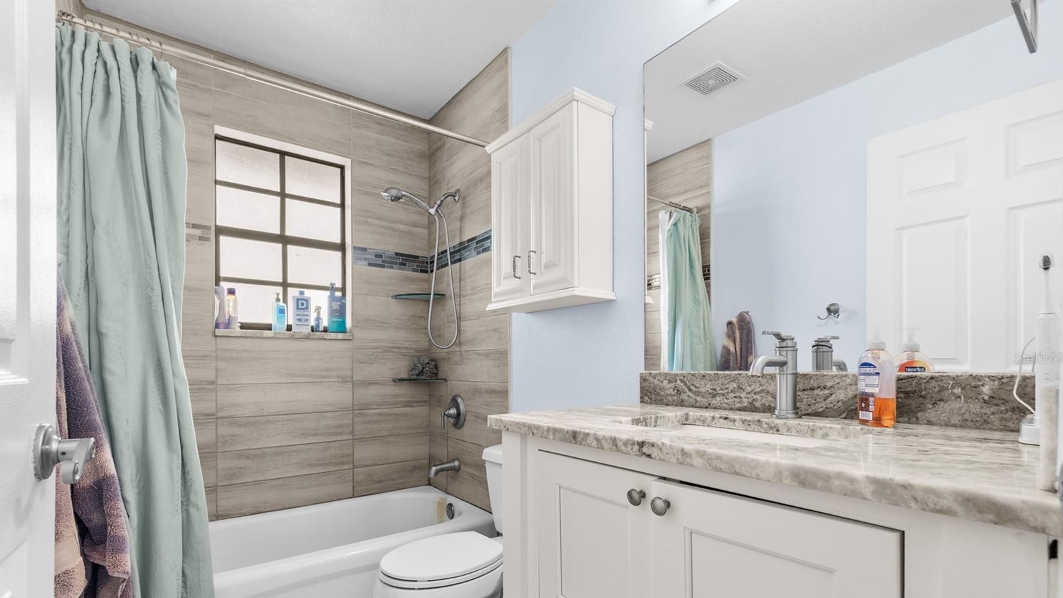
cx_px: 535
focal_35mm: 16
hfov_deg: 99.4
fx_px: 451
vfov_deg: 66.5
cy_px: 358
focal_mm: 10
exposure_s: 1/1.67
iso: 100
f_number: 7.1
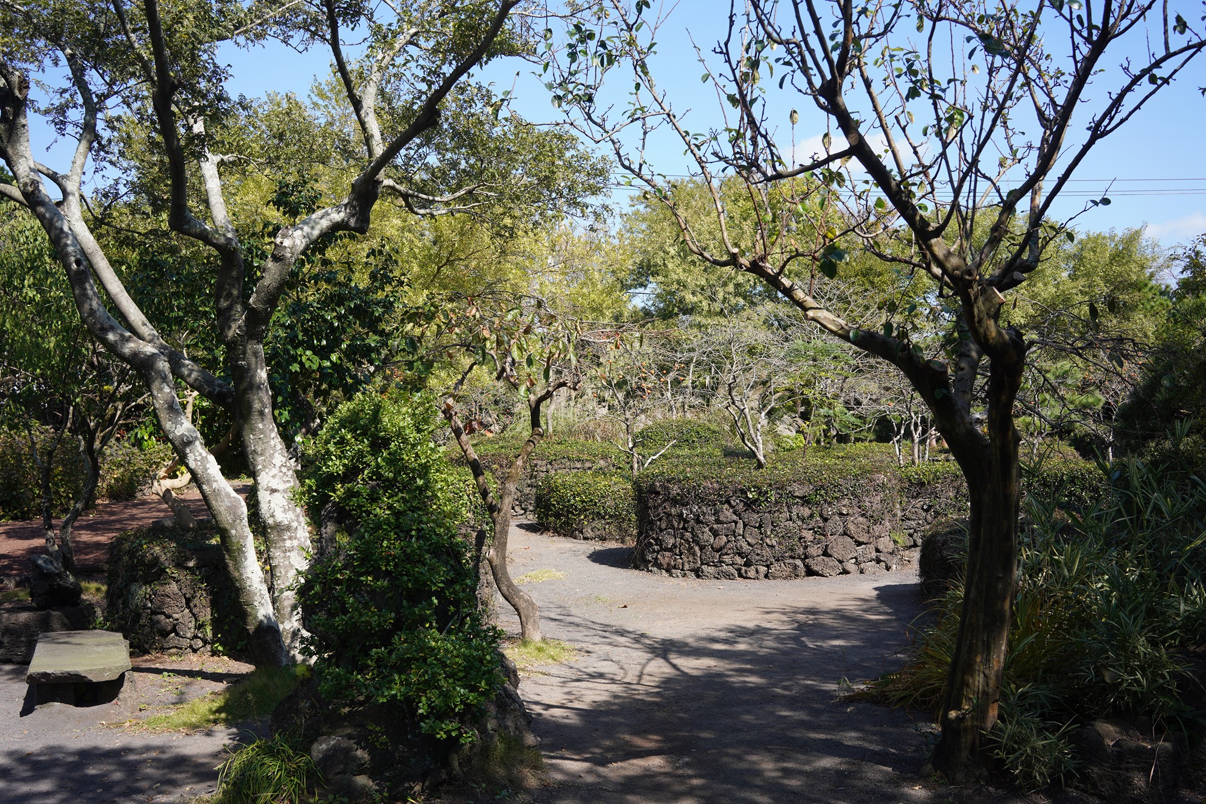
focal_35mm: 35
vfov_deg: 37.9
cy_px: 402
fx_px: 1173
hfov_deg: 54.4
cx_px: 603
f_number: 8
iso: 100
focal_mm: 35
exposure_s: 1/125
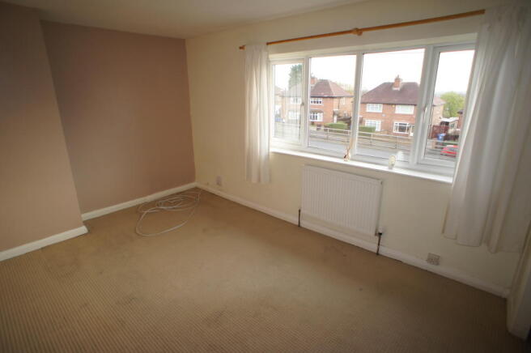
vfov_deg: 53.0
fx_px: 354
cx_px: 266
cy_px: 176
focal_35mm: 24
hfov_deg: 73.8
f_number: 3.2
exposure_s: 1/60
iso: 200
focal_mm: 16
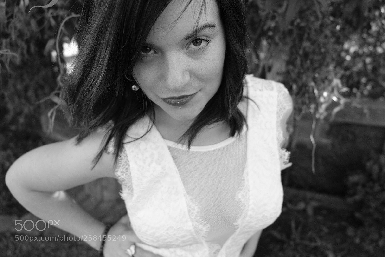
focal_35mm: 28
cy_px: 128
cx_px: 192
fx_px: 299
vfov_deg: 46.4
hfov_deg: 65.5
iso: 200
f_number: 2.8
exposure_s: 1/300
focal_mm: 18.8
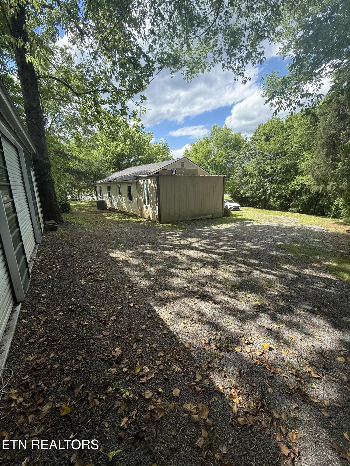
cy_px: 233
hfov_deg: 85.7
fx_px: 189
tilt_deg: -13.6
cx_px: 175
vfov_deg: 102.1
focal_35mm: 14
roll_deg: +0.6
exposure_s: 1/625
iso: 64
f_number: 2.2
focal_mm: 2.22
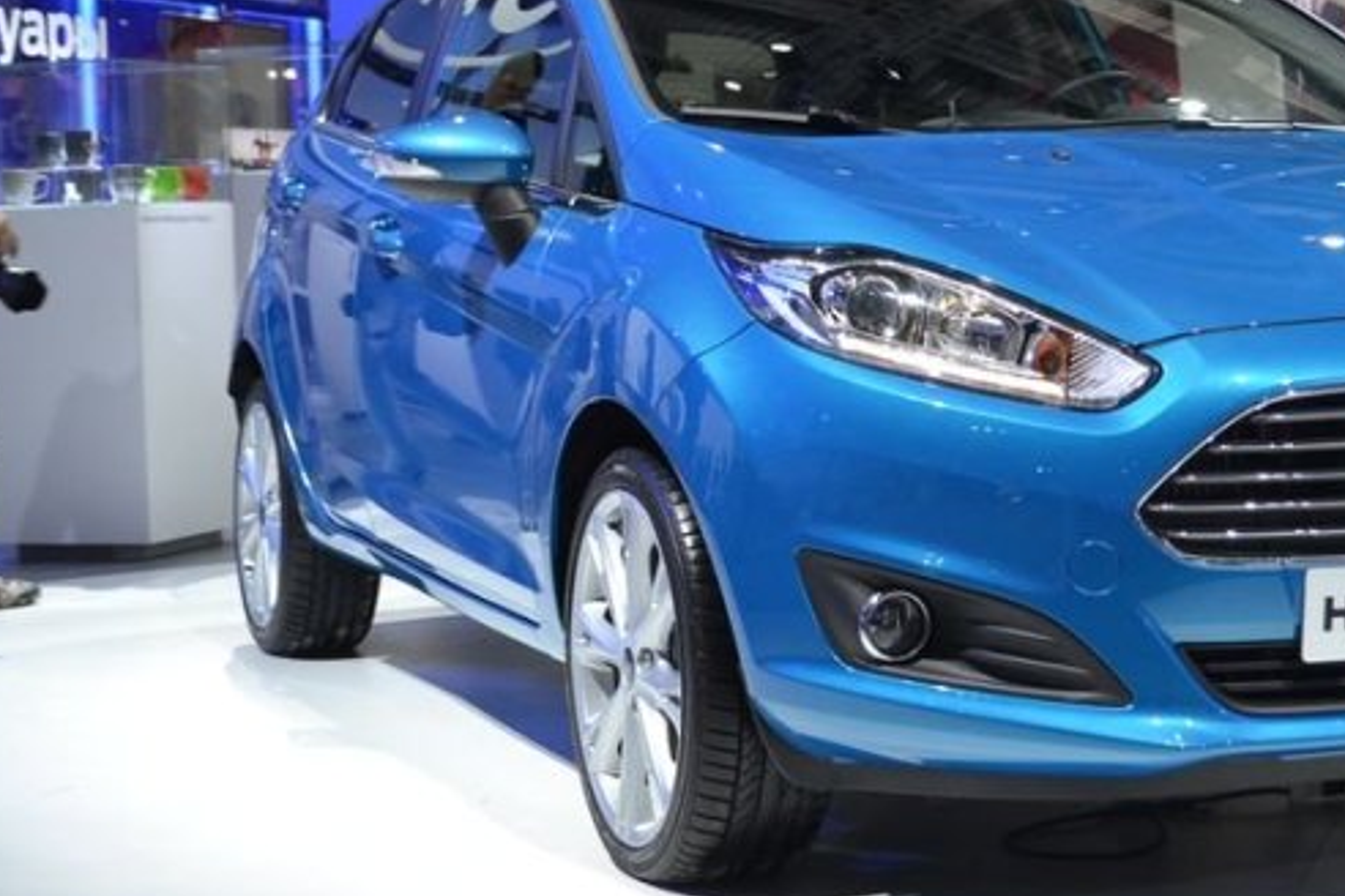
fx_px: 2914
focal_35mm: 78
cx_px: 987
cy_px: 326
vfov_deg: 17.5
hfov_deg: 25.7
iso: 400
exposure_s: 1/80
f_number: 4.8
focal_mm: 32
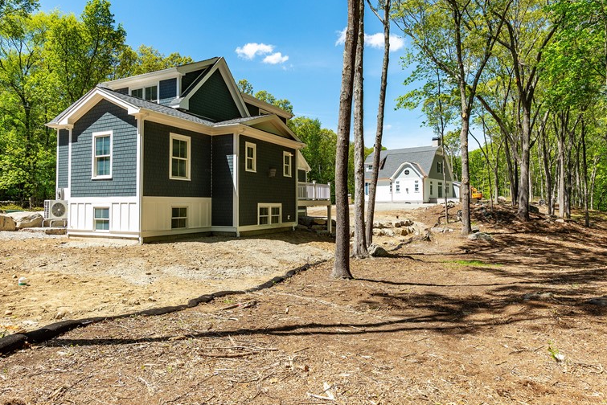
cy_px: 179
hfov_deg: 76.1
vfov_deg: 55.0
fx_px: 388
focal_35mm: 23
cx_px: 301
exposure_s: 1/400
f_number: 6.3
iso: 100
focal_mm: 16
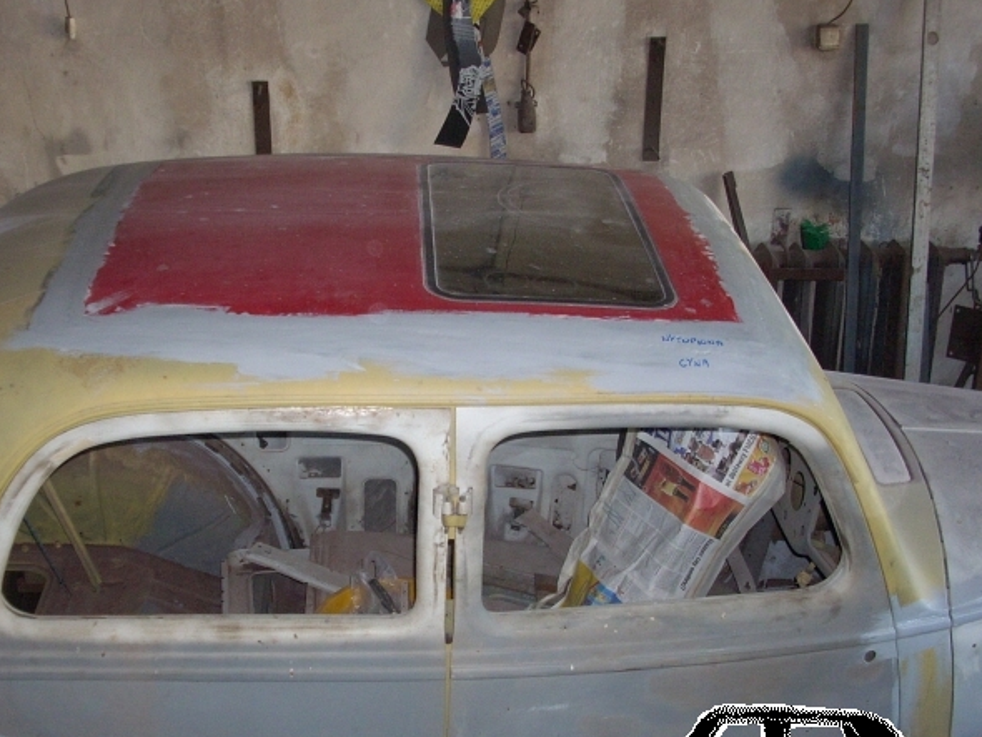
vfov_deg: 30.8
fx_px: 1334
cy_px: 442
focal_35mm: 47
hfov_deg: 40.2
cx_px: 374
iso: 200
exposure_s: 1/60
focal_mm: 6.2
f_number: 2.8
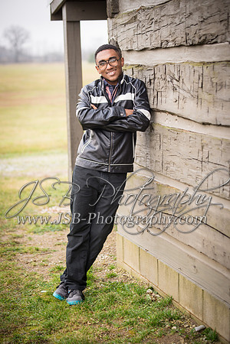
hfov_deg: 14.4
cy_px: 172
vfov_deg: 21.5
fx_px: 910
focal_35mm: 95
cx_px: 115
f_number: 2.8
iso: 200
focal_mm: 95
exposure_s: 1/50
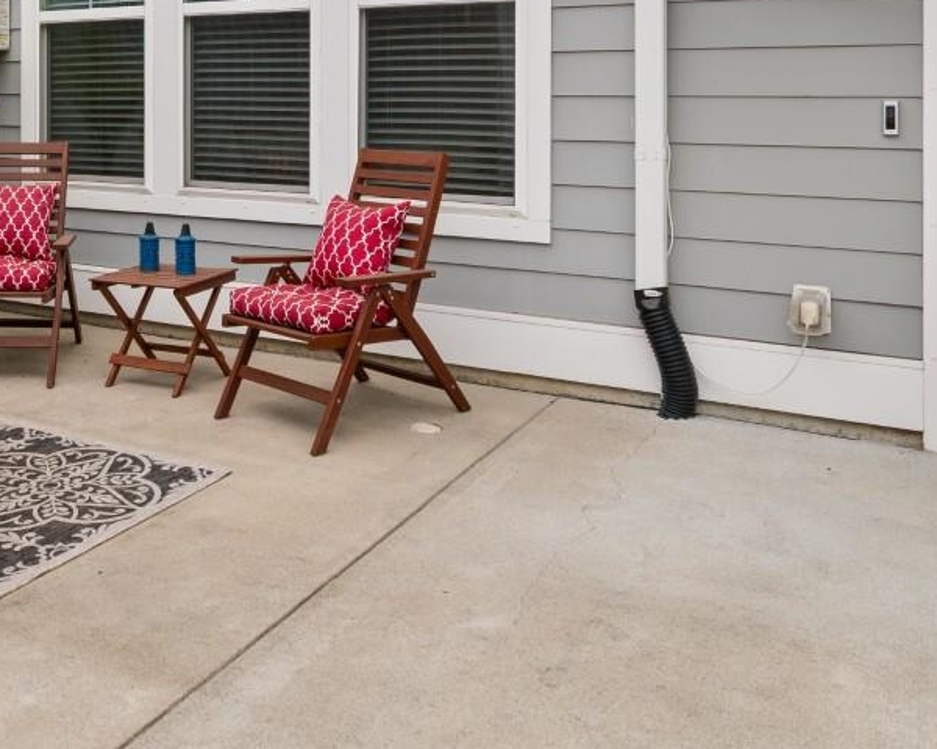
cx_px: 172
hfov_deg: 45.2
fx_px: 1054
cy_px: 72
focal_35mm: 38
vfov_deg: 36.6
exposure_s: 1/125
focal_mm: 10
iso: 100
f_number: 5.6
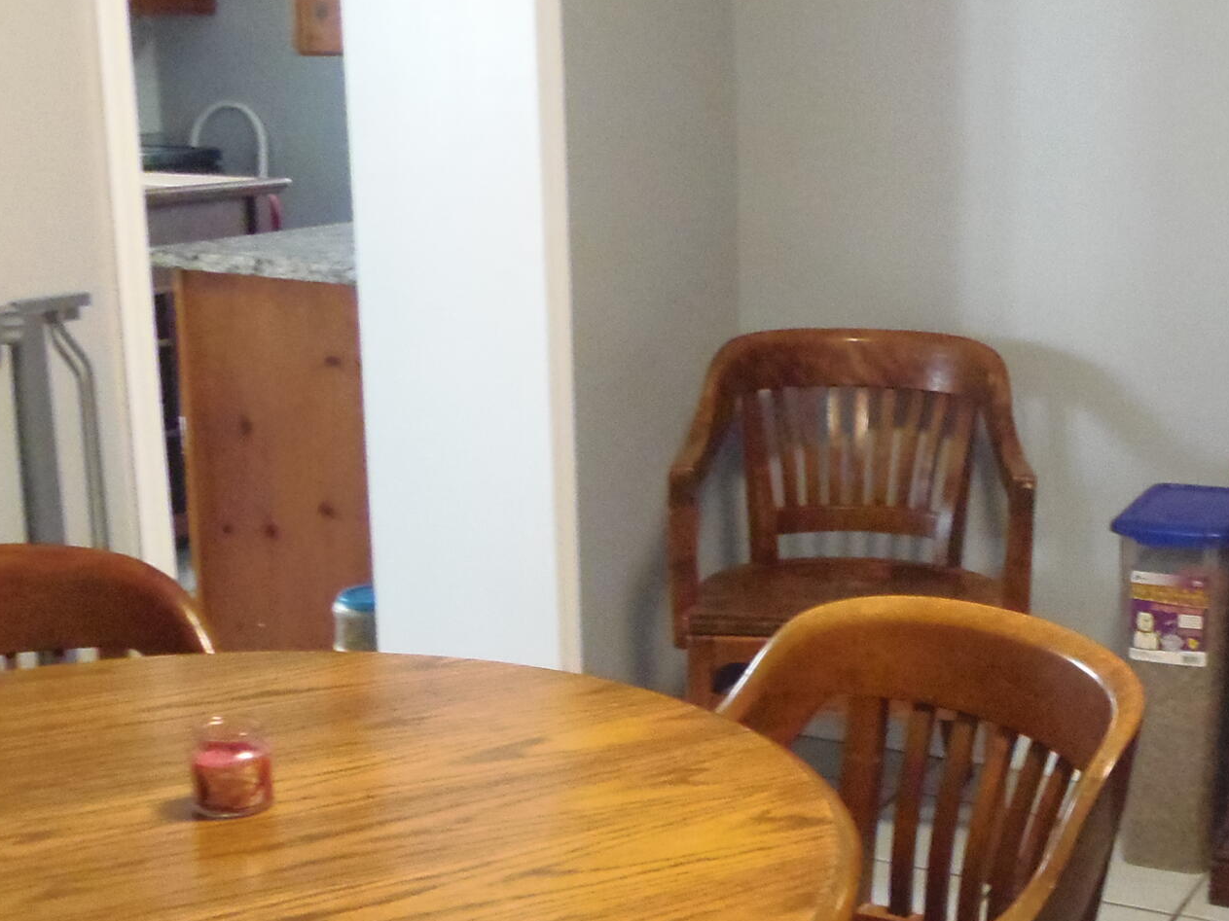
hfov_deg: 32.7
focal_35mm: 57
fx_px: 2024
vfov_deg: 25.4
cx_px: 1013
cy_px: 660
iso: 500
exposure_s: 1/8
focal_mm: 4.3
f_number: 2.9
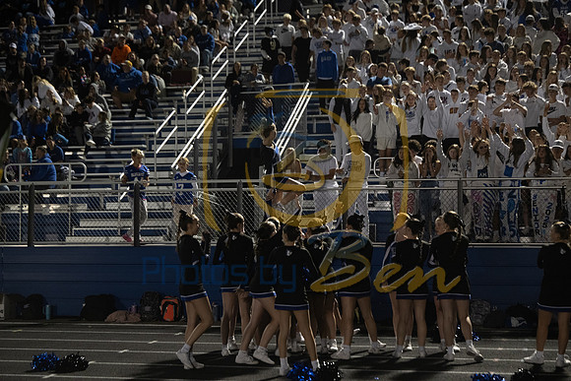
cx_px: 286
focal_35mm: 70
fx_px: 1110
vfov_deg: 19.5
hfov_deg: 28.8
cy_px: 190
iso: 3200
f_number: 2.8
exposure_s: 1/400
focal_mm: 70
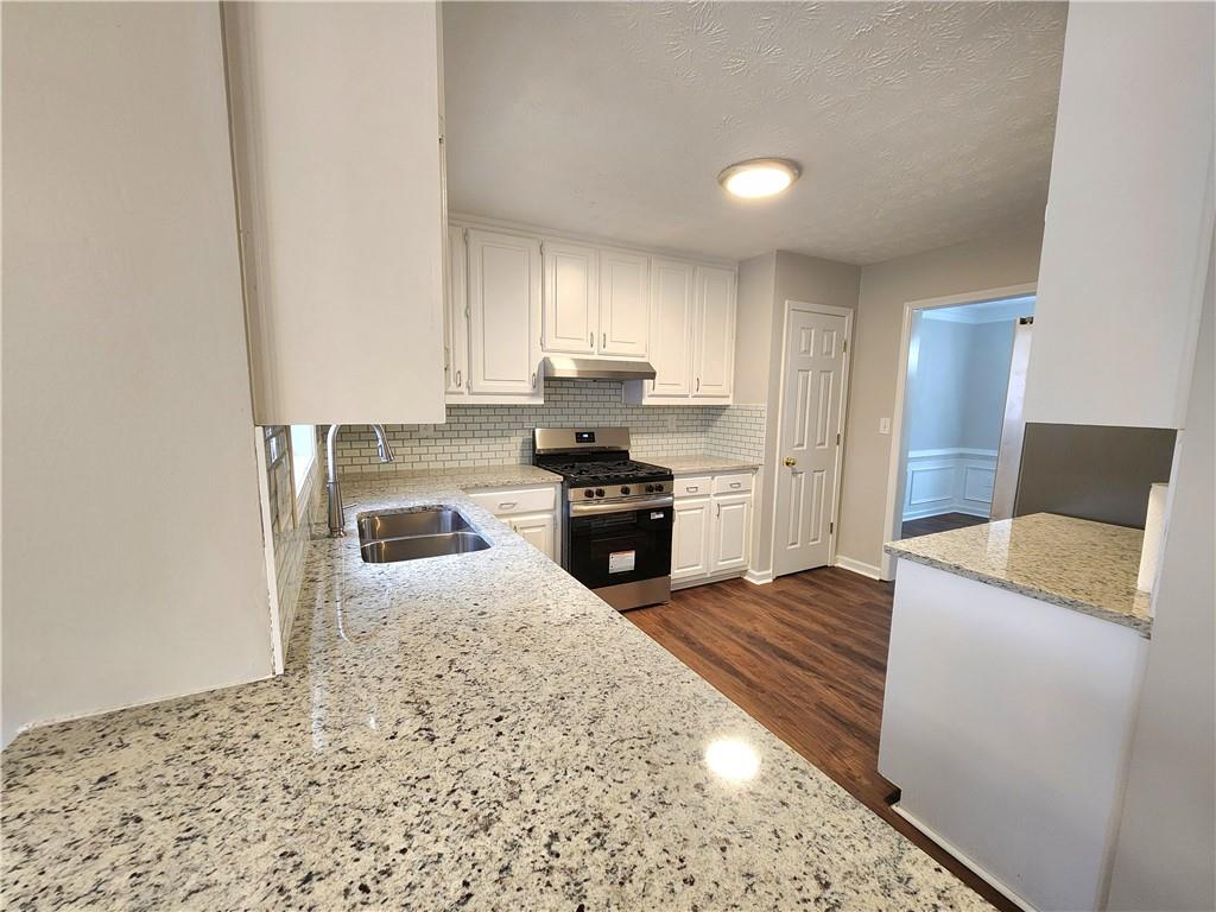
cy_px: 456
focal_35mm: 13
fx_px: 457
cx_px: 608
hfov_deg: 106.2
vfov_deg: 89.9
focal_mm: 2.2
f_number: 2.2
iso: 400
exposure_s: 1/60.2
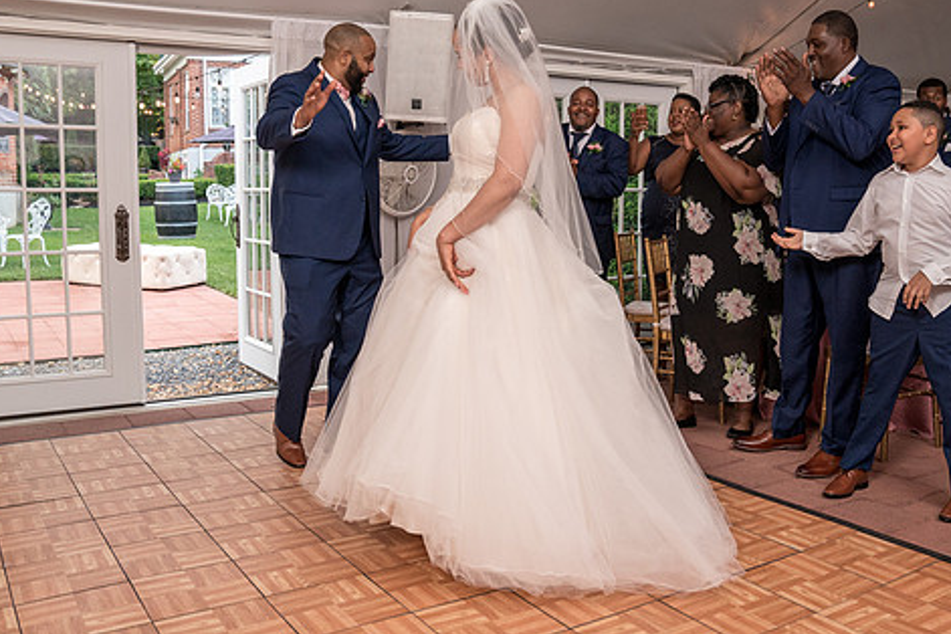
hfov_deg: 55.7
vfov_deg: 38.8
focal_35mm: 34
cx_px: 527
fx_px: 898
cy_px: 285
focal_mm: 24
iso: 2000
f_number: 4
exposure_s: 1/200
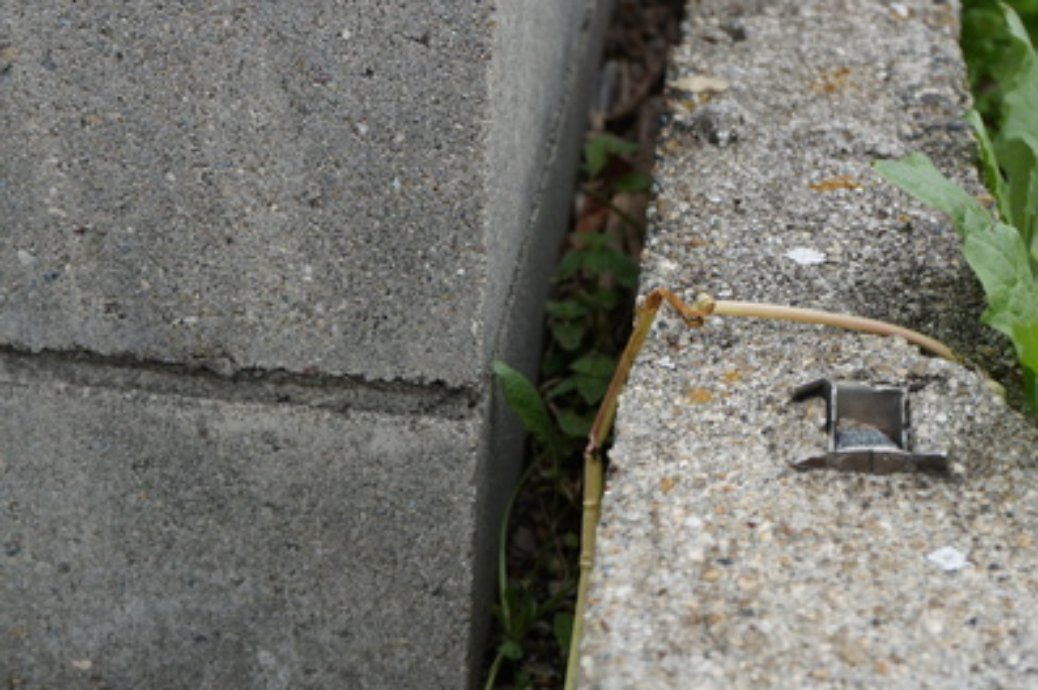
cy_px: 371
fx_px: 1894
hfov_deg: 30.6
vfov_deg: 20.6
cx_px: 519
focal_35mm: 66
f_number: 6.3
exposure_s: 1/80
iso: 100
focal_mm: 29
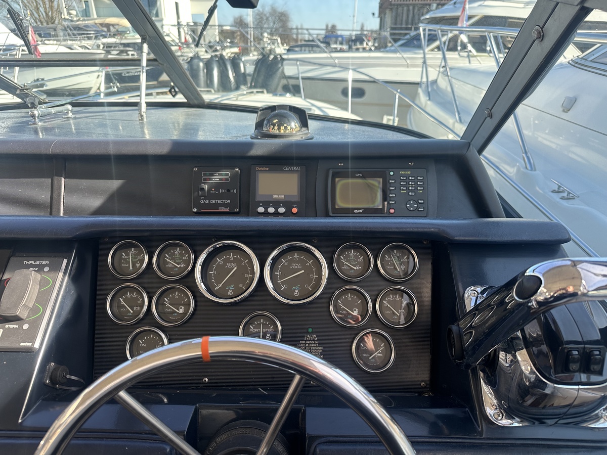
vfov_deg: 56.8
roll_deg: -0.7
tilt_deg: -22.3
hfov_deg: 71.6
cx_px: 304
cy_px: 228
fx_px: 421
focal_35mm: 24
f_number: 1.78
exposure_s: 1/615
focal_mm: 6.86
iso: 80
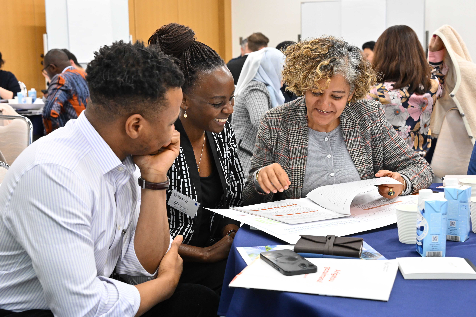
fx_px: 688
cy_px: 181
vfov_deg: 26.0
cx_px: 254
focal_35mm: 52
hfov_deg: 38.2
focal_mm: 42
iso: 2000
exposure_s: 1/160
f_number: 5.6
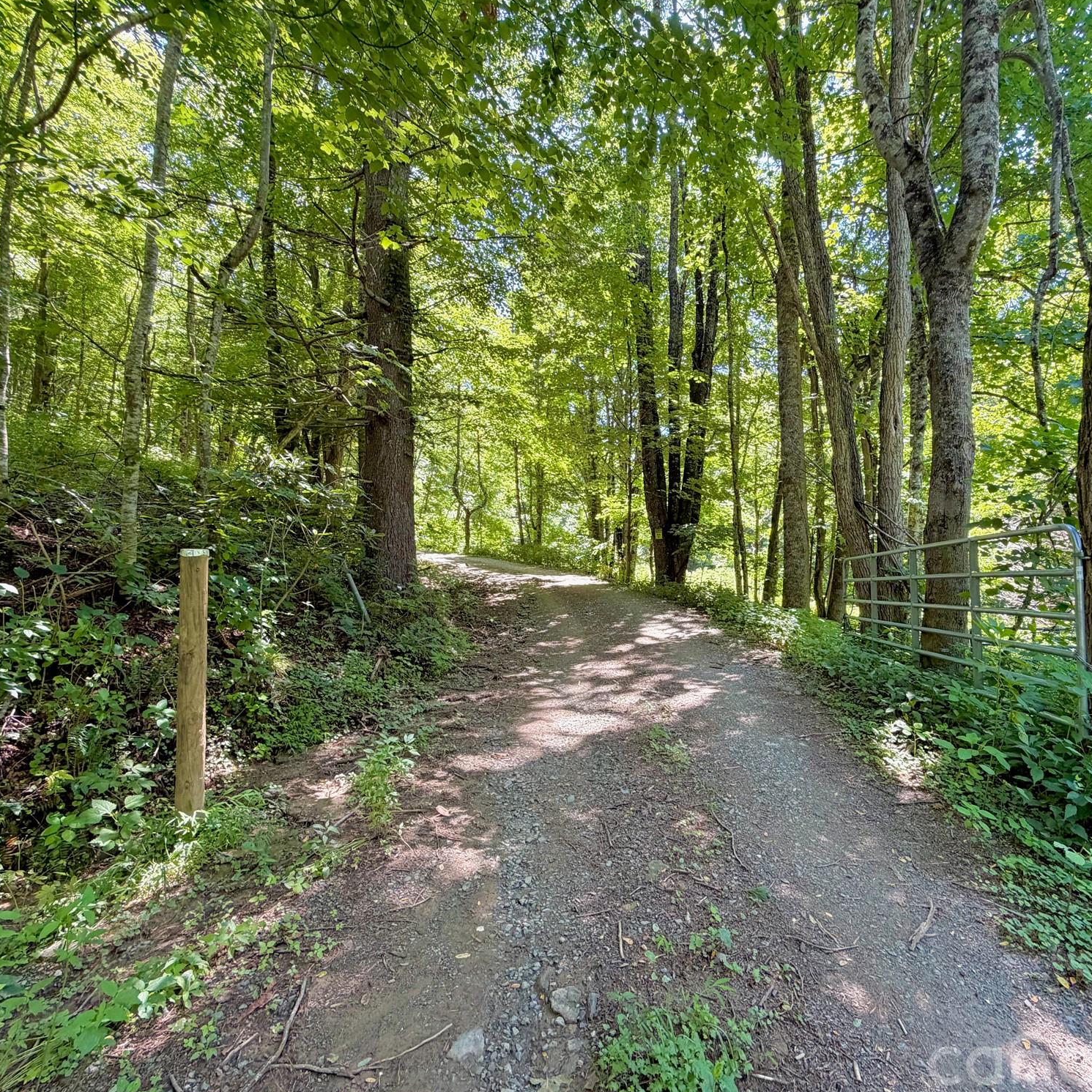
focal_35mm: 17
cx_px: 619
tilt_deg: +6.6
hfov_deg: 83.5
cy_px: 559
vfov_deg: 84.0
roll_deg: -0.3
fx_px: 607
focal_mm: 2.22
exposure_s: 1/121
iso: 250
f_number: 2.2
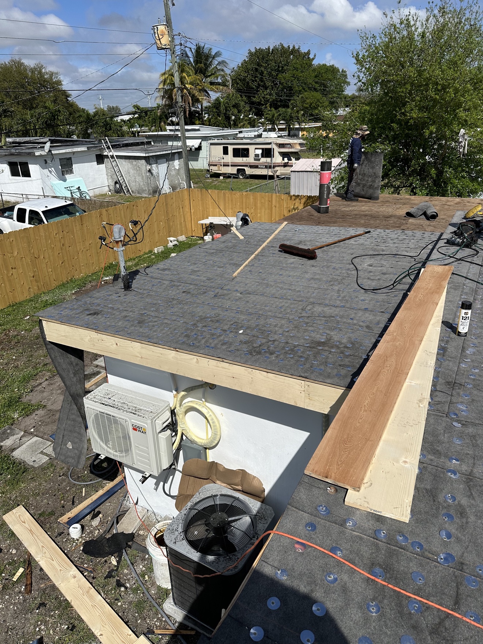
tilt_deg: -24.0
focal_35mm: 24
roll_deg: +1.0
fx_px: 446
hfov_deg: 56.8
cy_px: 322
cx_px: 242
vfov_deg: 71.6
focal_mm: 6.86
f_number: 1.78
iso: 80
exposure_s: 1/9709
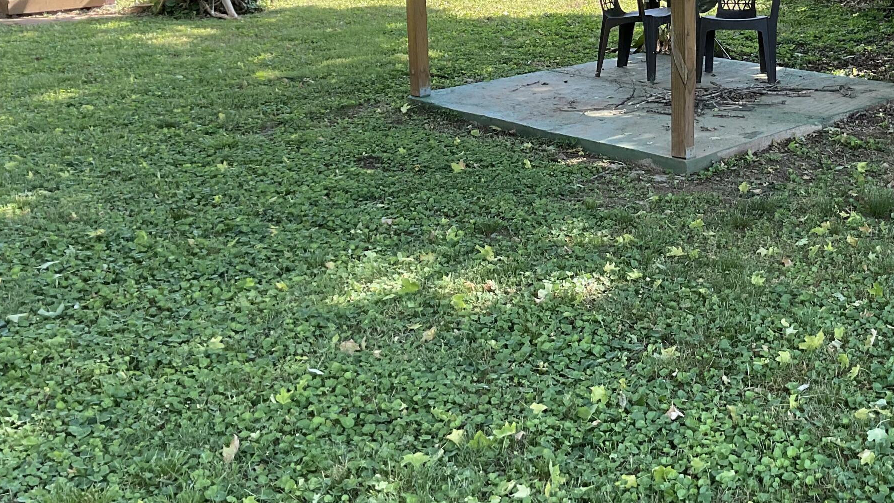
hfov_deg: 37.9
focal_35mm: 53
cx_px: 696
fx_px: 1256
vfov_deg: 21.9
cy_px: 18
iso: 16
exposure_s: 1/142
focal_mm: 3
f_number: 1.8
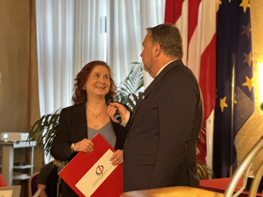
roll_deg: -0.9
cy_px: 98
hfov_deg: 25.3
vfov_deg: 19.1
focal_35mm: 77
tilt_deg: +0.1
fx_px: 585
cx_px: 132
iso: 500
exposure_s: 1/20
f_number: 2.8
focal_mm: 9
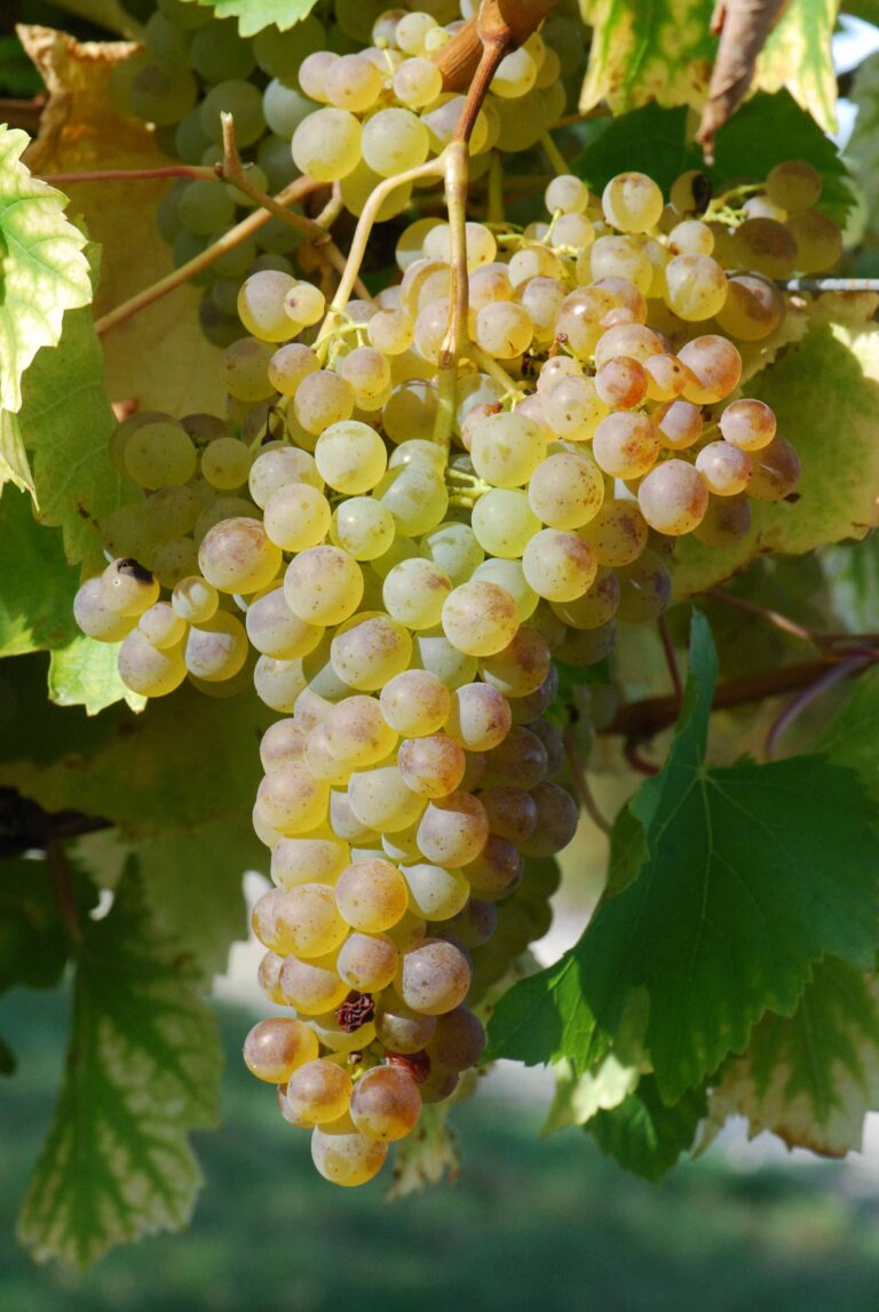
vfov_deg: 13.0
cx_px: 440
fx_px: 5751
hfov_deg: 8.7
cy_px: 656
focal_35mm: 158
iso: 500
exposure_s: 1/160
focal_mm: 105
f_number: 13
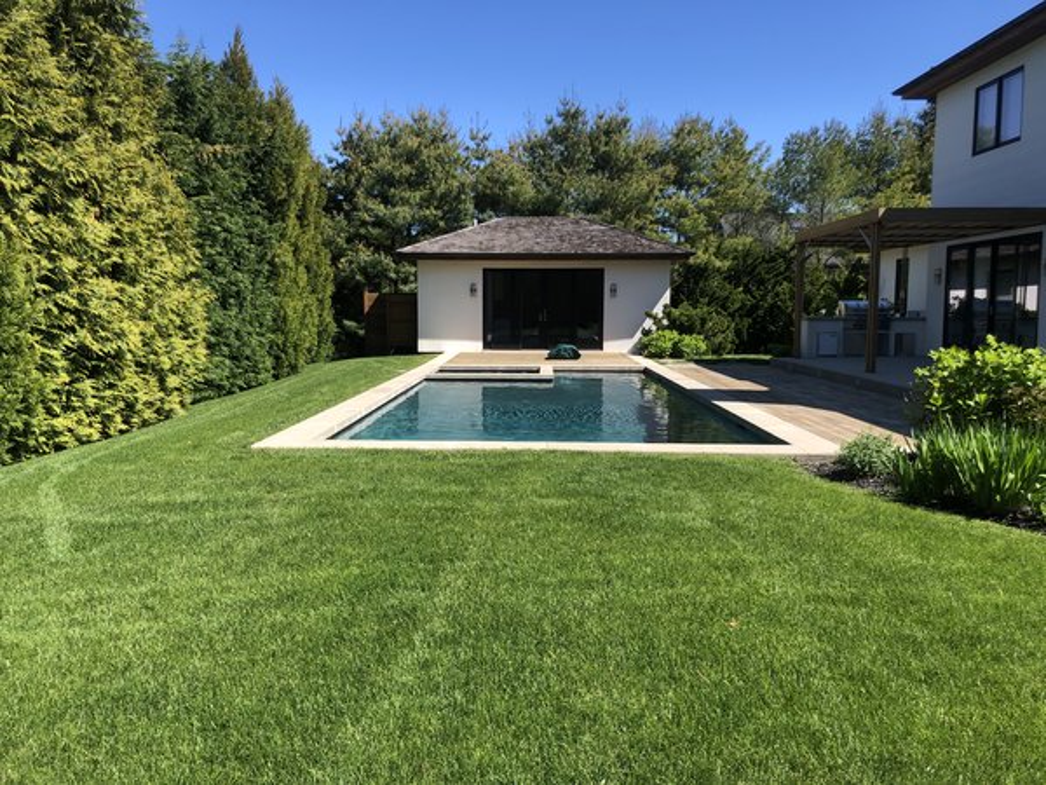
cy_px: 392
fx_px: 846
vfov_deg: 49.7
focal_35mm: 28
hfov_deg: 63.4
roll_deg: -1.7
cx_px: 523
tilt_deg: -4.1
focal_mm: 3.99
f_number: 1.8
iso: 20
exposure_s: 1/960
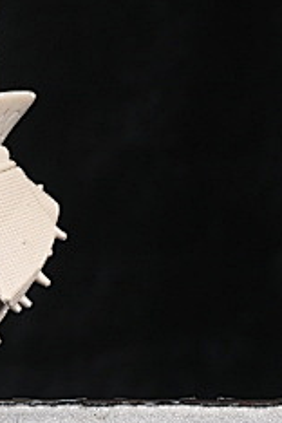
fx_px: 3912
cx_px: -609
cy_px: -7
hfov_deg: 4.0
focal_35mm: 333
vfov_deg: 6.2
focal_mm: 48
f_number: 7.1
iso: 160
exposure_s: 1/80
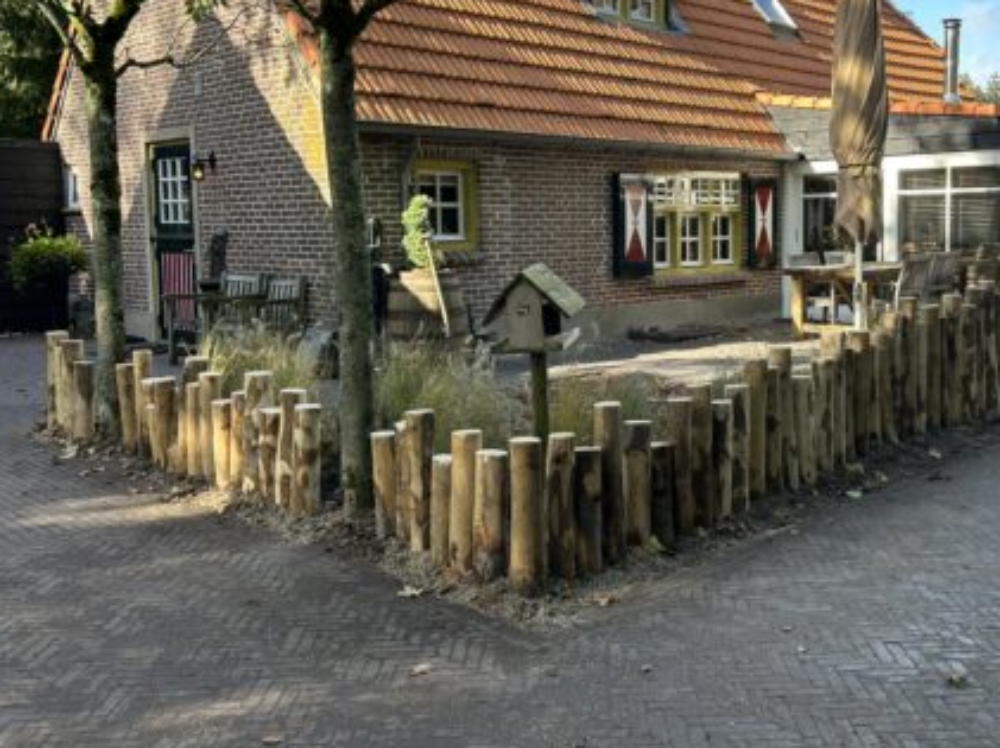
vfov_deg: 37.6
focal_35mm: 38
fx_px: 1097
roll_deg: +0.7
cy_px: 315
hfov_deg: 48.2
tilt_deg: -5.0
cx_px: 666
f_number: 1.5
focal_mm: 5.7
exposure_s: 1/452
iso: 50
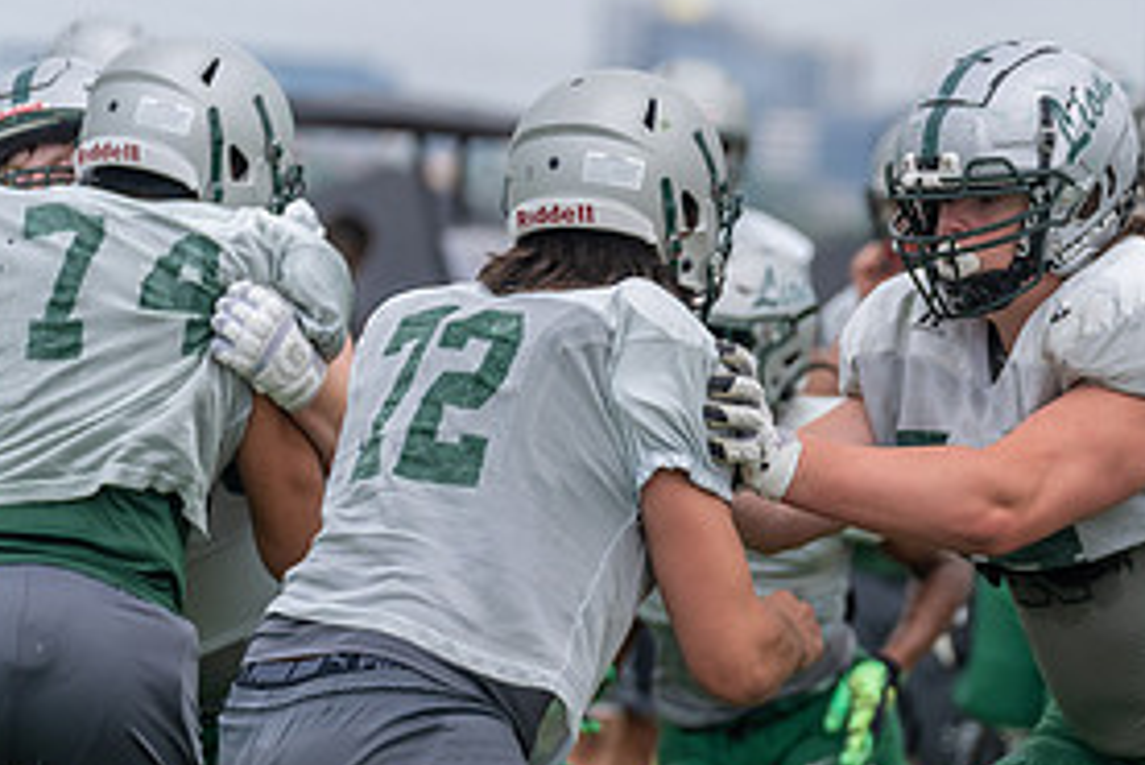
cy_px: 569
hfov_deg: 6.3
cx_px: 1104
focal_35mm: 327
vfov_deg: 4.2
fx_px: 10405
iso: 160
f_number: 3.5
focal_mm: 156
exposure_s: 1/1250
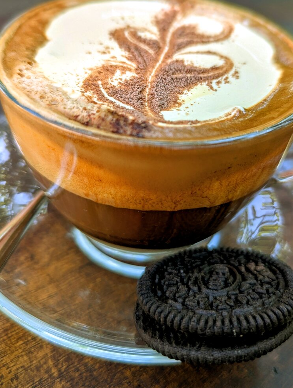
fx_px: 394
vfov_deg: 52.2
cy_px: 156
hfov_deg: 40.7
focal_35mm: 35
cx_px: 169
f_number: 1.85
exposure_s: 1/246
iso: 44
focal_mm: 6.81
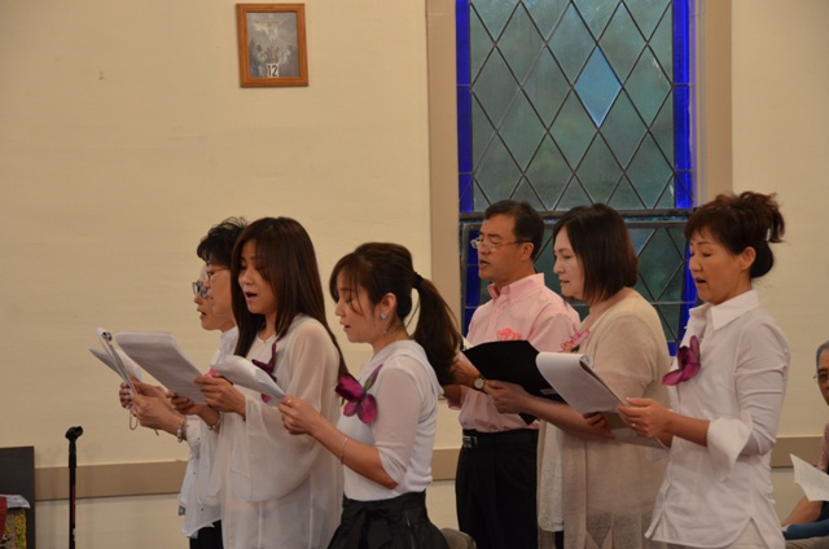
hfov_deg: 22.0
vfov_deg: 14.6
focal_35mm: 93
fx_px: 2137
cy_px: 274
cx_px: 414
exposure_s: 1/30
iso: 1400
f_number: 4.8
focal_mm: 62
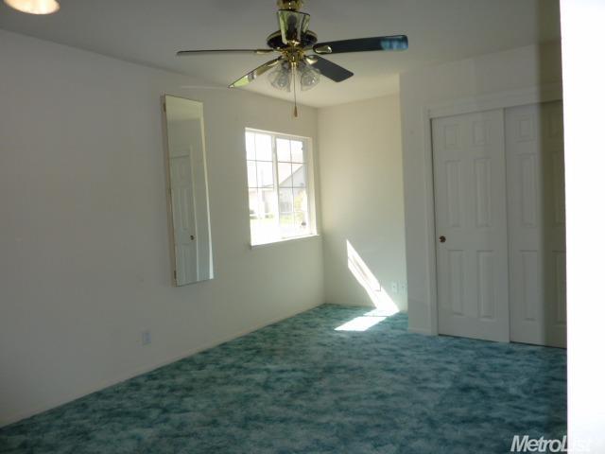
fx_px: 437
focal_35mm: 25
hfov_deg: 69.4
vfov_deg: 54.9
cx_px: 302
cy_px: 227
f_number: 3.5
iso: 100
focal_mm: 4.1
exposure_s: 1/100
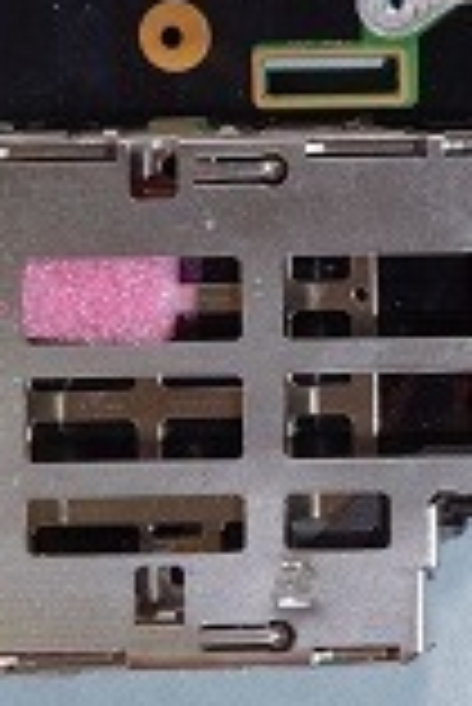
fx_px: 3375
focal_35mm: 172
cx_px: 1263
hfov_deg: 7.3
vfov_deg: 11.7
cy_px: -135
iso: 100
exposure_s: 1/6
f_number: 8
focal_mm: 24
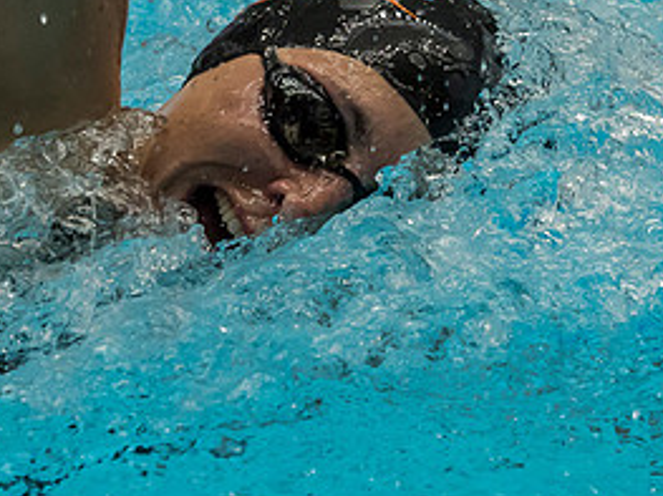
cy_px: 107
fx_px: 10166
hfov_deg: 3.7
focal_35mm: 531
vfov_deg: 2.8
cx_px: 231
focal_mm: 85
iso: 1600
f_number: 2.8
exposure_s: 1/1000
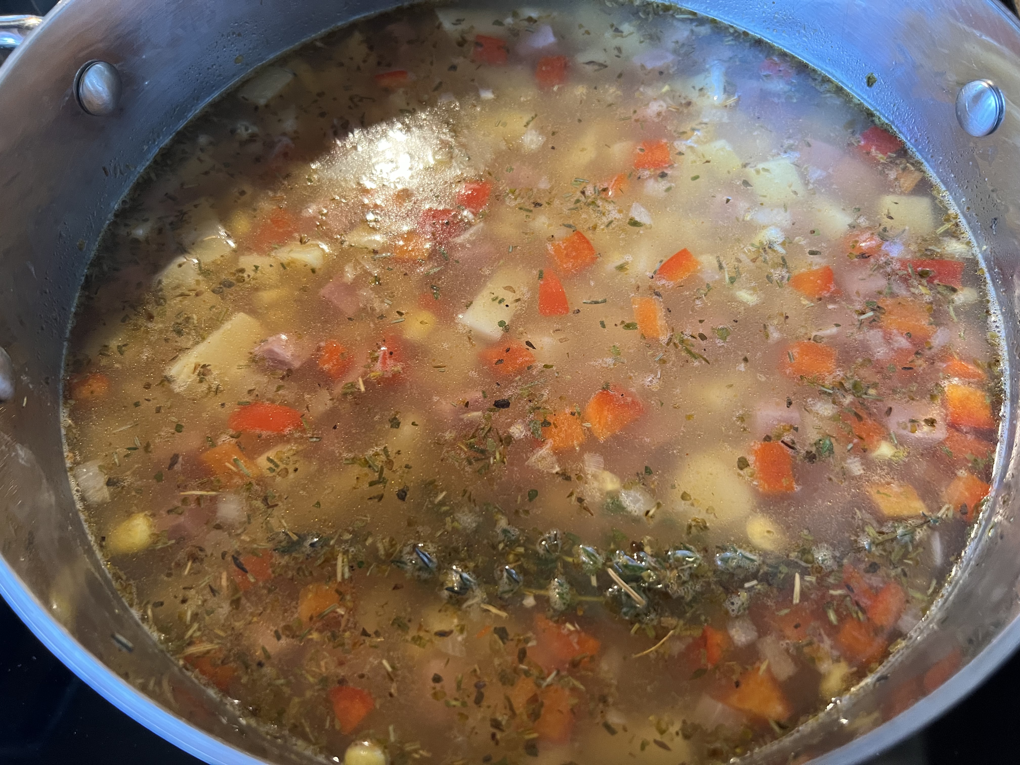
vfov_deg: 53.1
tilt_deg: -63.4
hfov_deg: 67.3
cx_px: 510
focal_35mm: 26
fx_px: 766
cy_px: 382
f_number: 1.5
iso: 500
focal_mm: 5.7
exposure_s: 1/40
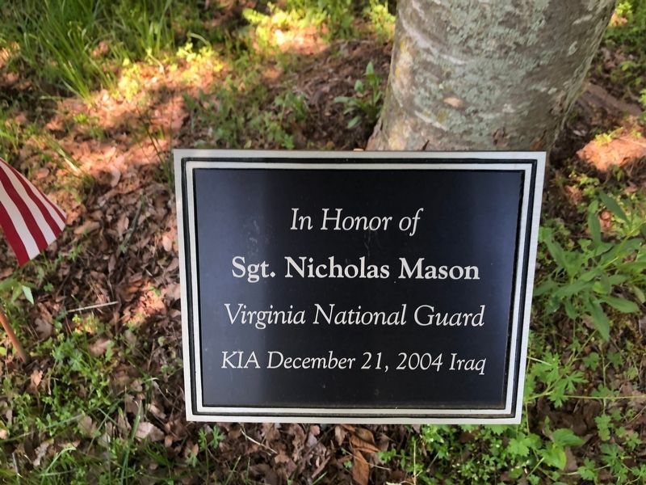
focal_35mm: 28
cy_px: 242
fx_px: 523
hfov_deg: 63.4
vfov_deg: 49.7
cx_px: 323
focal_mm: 3.99
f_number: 1.8
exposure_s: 1/120
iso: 40
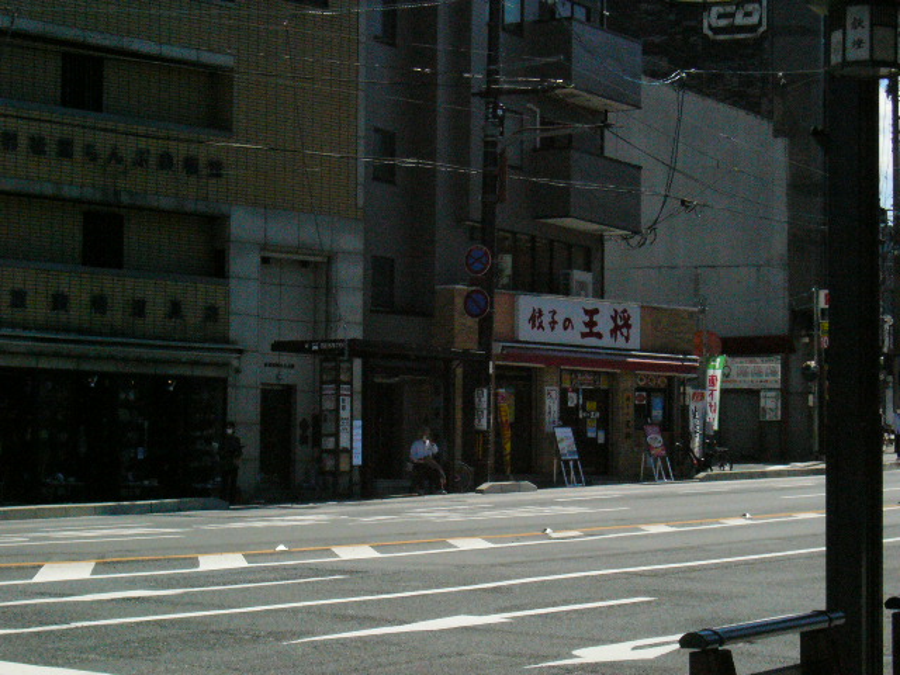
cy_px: 338
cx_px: 450
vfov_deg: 17.2
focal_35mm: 86
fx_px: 2236
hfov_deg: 22.8
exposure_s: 1/1300
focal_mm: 14.3
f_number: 12.9
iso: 400
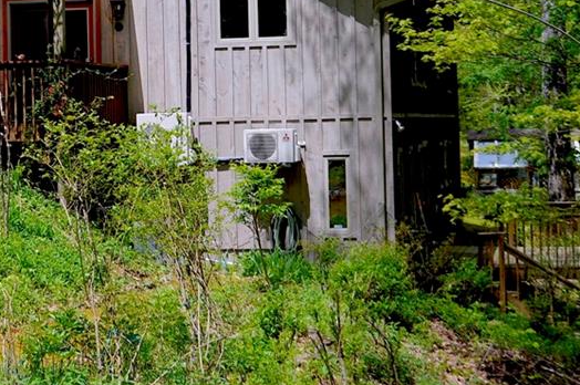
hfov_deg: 23.0
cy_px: 64
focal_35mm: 88
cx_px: 190
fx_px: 1416
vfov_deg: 15.4
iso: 100
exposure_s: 1/200
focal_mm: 30
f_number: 7.1
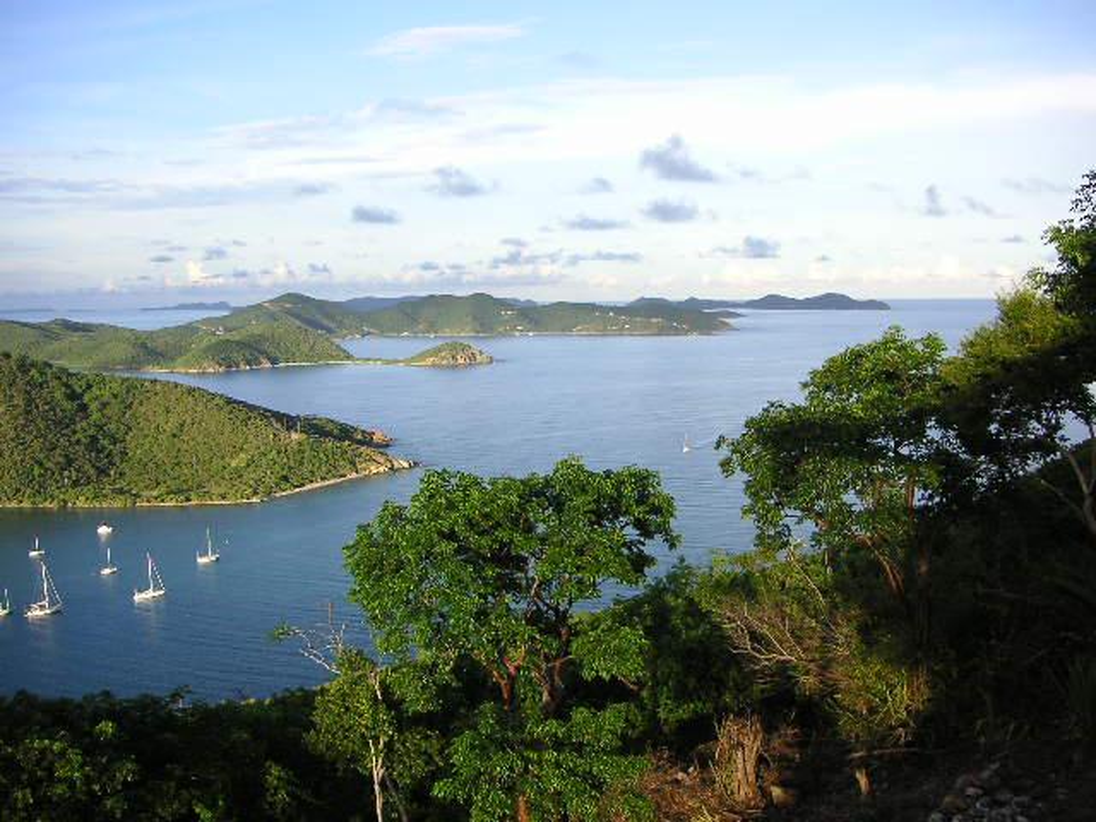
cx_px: 548
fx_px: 1171
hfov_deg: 50.1
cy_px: 411
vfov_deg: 38.7
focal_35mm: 37
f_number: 2.8
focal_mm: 6.1
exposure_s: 1/350
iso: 50
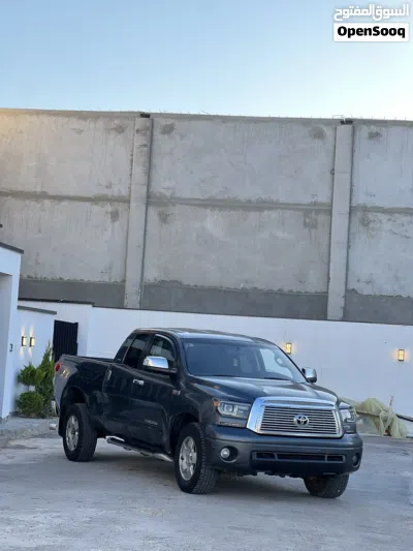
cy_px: 276
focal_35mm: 77
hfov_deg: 19.1
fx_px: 1224
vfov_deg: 25.3
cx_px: 206
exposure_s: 1/121
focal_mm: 9
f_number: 2.8
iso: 64
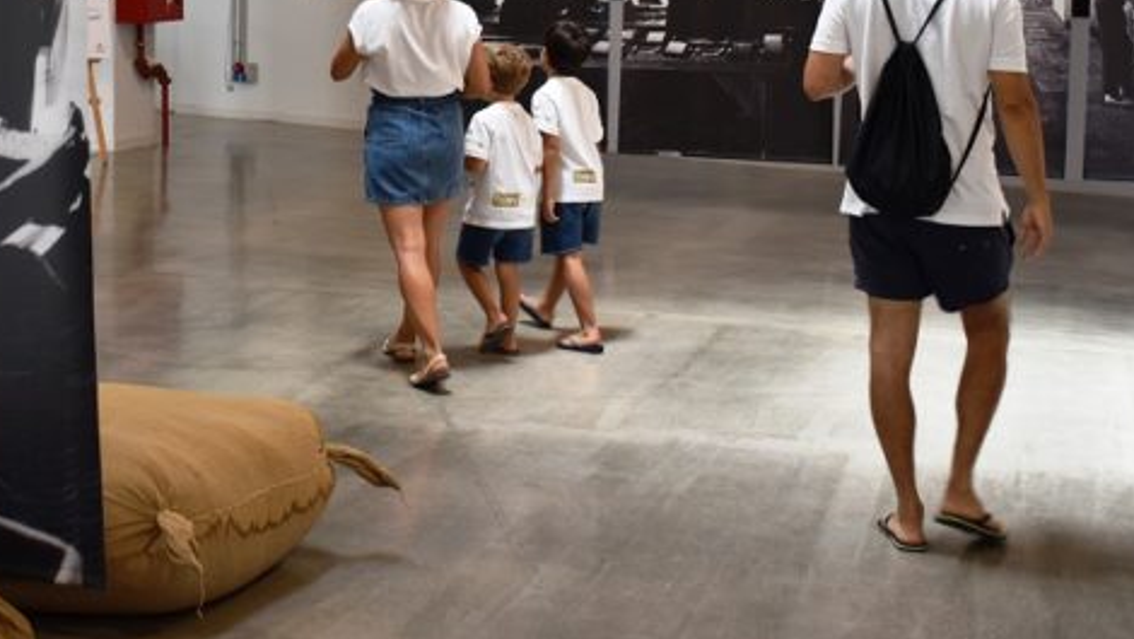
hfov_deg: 33.3
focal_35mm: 63
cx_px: 456
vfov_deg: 19.0
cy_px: 101
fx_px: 1889
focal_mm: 27
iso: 250
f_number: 4
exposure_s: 1/50
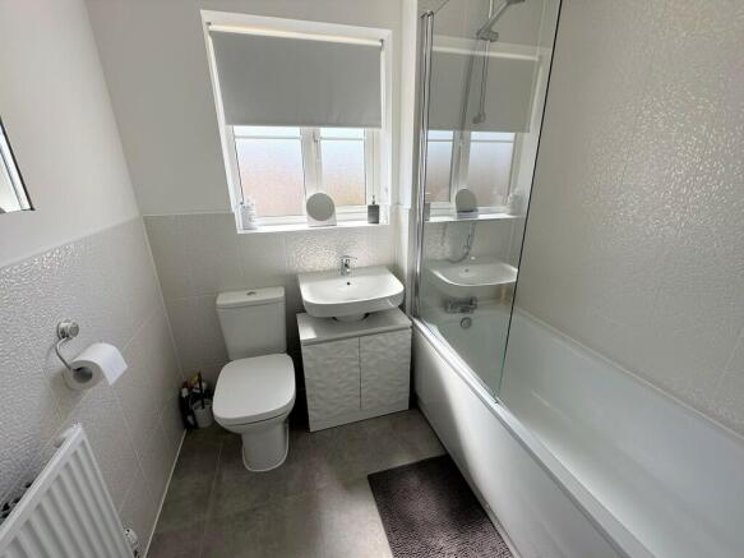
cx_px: 372
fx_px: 301
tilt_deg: -20.5
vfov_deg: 85.7
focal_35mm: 14
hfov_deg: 102.1
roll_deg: -1.9
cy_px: 279
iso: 40
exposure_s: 1/399
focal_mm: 2.22
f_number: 2.2
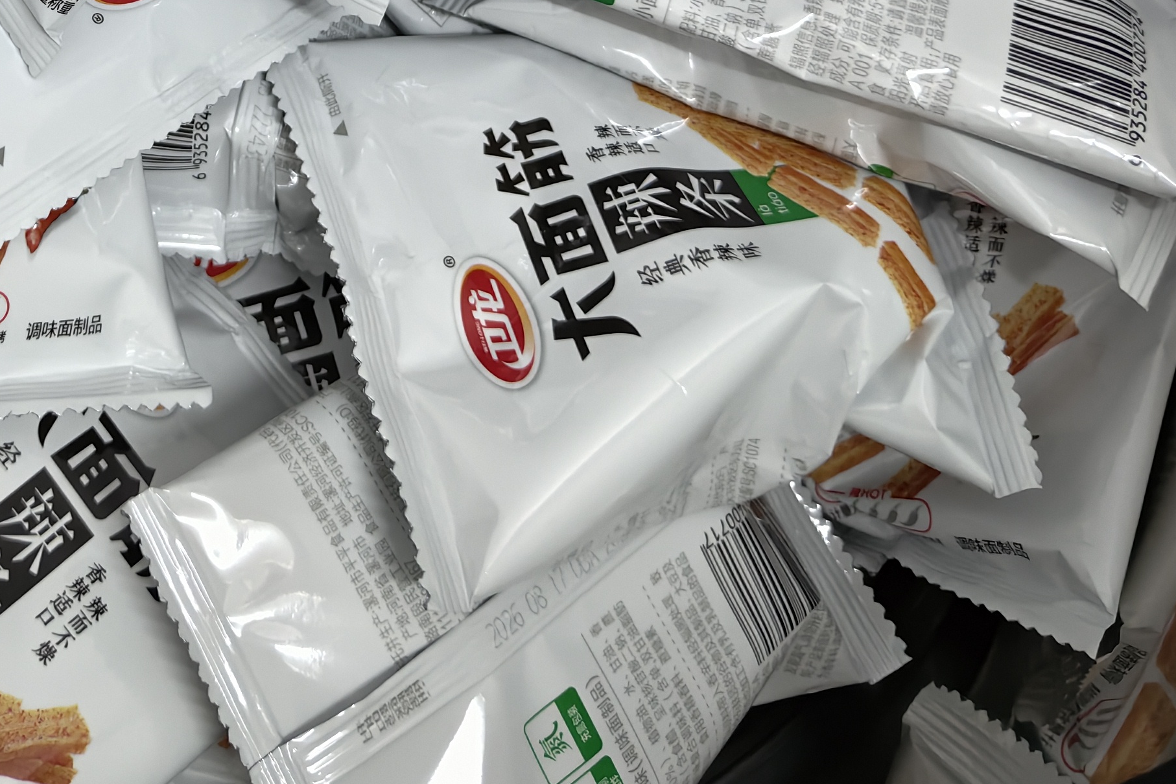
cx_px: 219
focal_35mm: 54
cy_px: -266
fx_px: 1764
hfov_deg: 35.6
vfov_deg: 22.2
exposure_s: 1/50
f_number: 1.88
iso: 620
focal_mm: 5.56
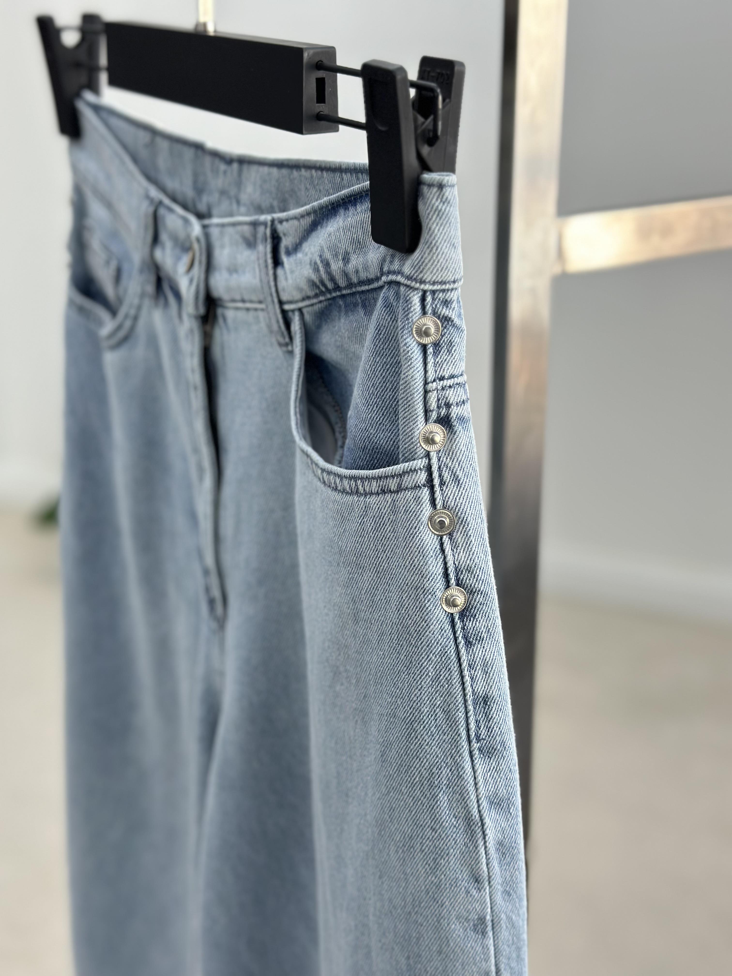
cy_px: 488
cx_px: 366
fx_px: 1353
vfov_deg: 39.7
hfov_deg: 30.3
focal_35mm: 48
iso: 80
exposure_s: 1/220
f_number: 1.78
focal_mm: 6.86
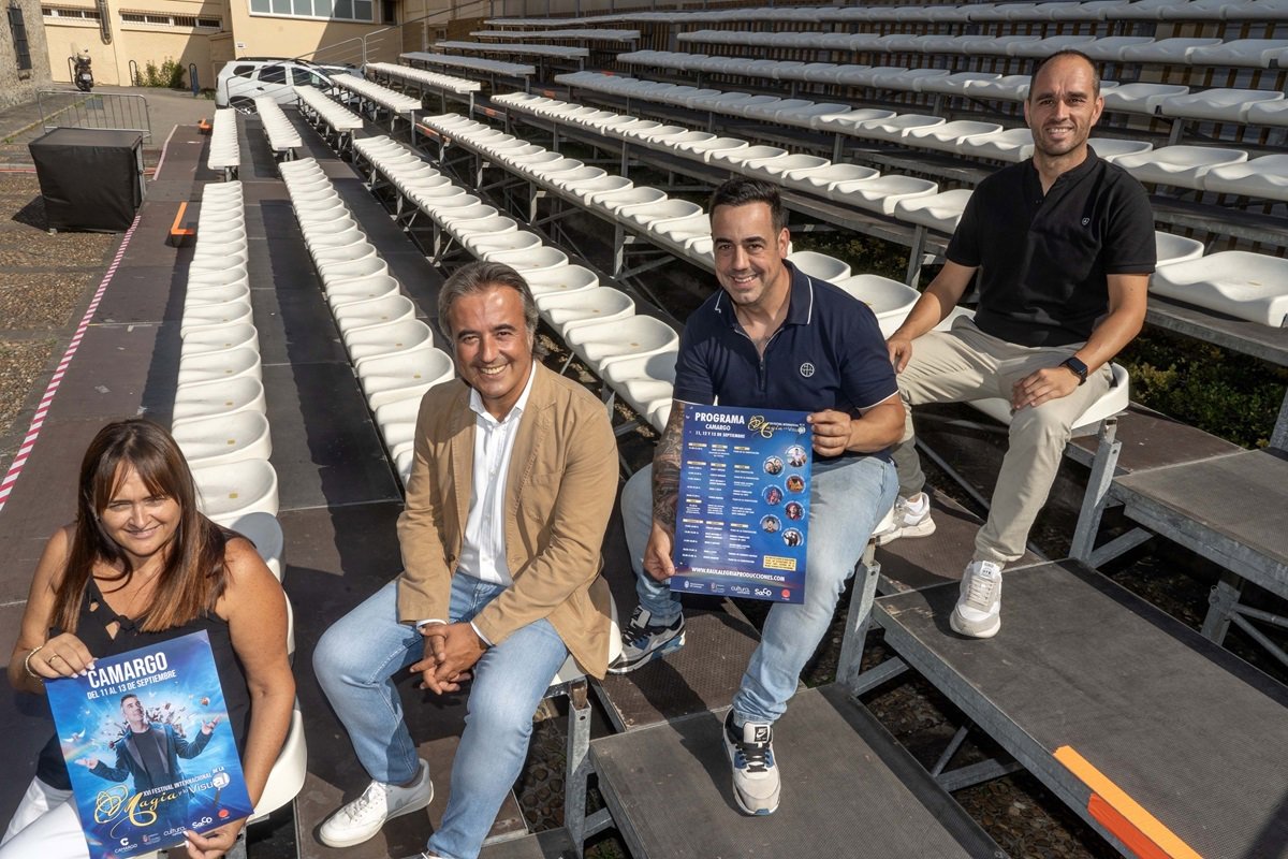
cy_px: 430
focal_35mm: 24
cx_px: 644
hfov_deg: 73.7
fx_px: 859
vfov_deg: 53.1
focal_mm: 24
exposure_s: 1/125
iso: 200
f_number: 22
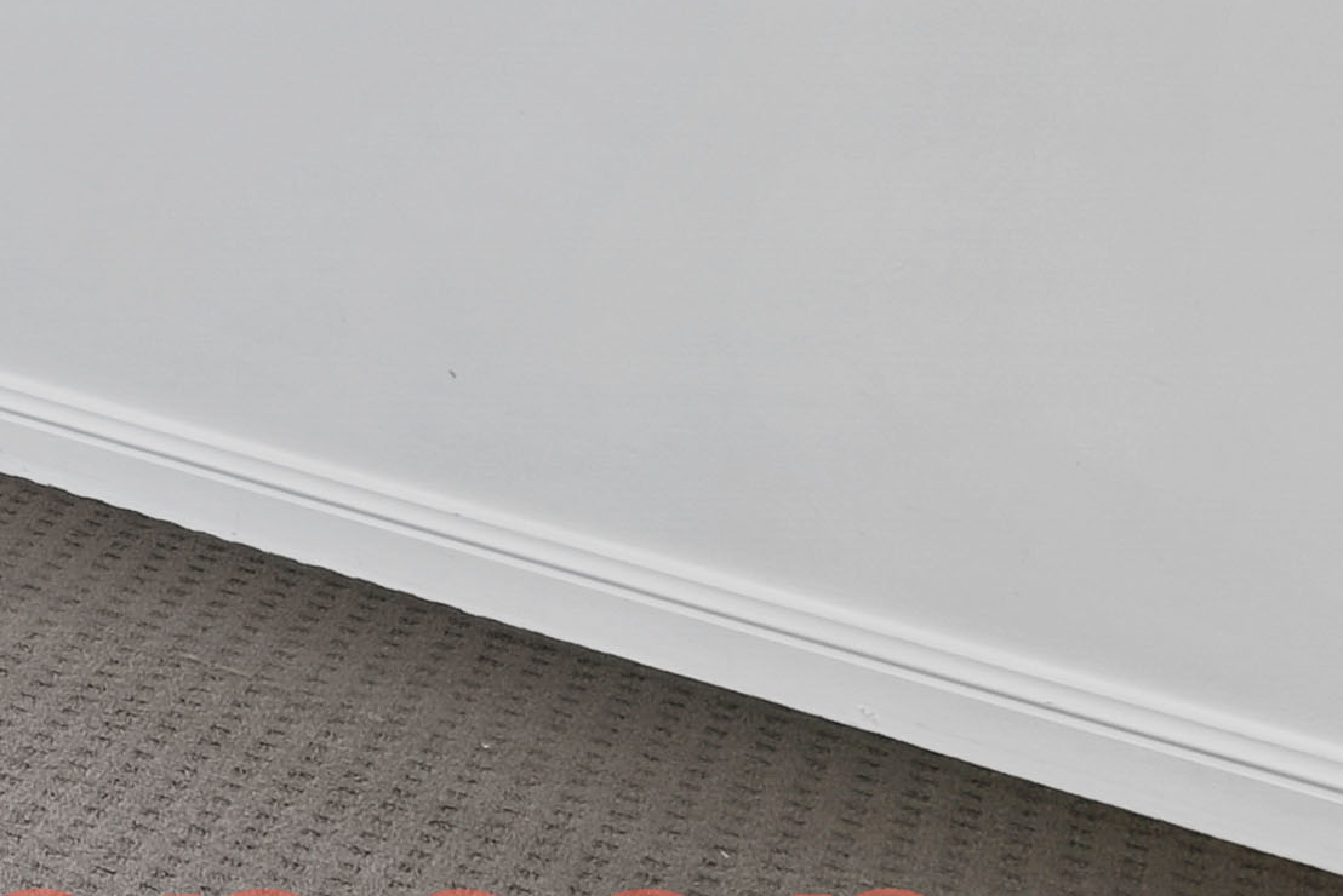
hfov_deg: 13.7
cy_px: -701
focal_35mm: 76
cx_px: -2172
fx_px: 2837
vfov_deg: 15.5
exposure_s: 1/2
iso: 100
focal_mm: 14
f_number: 7.1
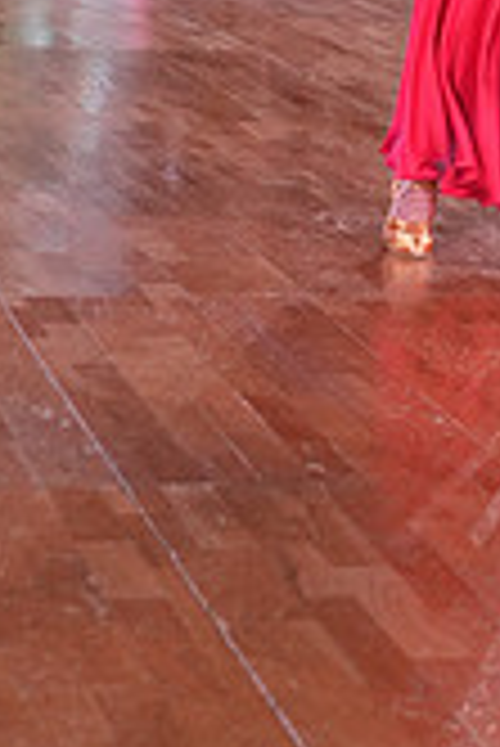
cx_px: 736
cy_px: -279
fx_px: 2910
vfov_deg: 14.0
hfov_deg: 9.6
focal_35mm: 140
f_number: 5
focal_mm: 40
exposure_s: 1/200
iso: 2000
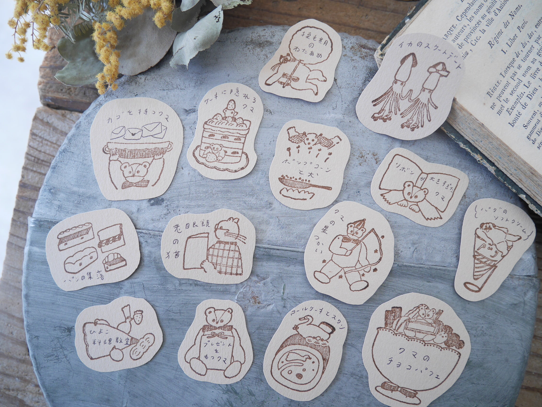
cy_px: 204
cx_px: 271
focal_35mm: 26
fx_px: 407
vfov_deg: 53.1
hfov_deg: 67.3
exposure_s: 1/60
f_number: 3.5
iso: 250
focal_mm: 13
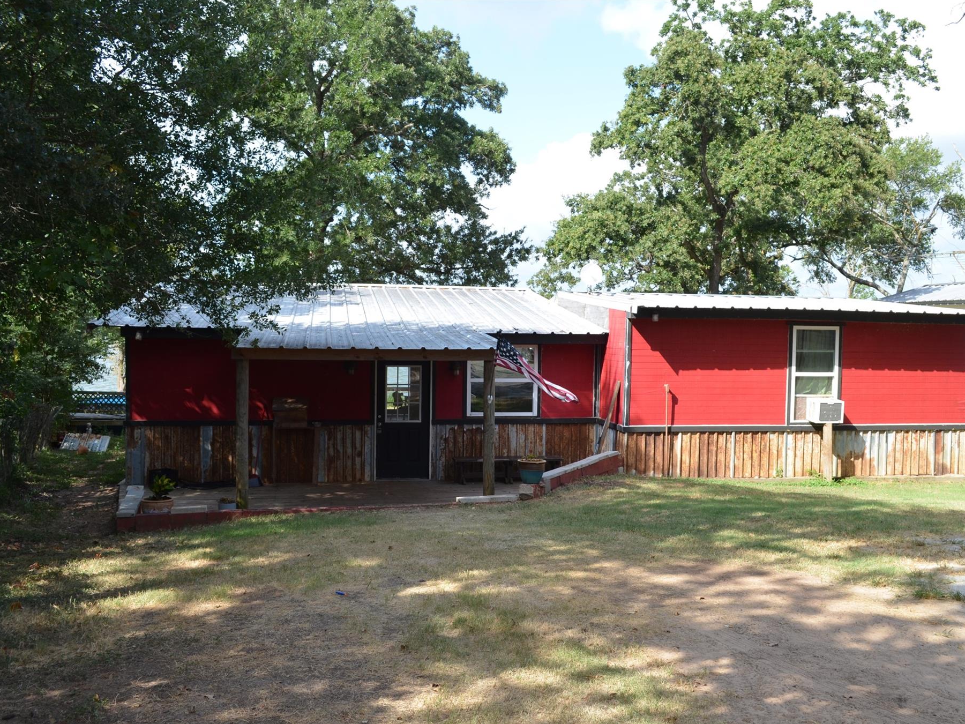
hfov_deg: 51.3
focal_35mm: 36
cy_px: 362
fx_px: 1004
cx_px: 504
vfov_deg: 39.7
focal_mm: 22
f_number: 8
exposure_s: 1/250
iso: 200
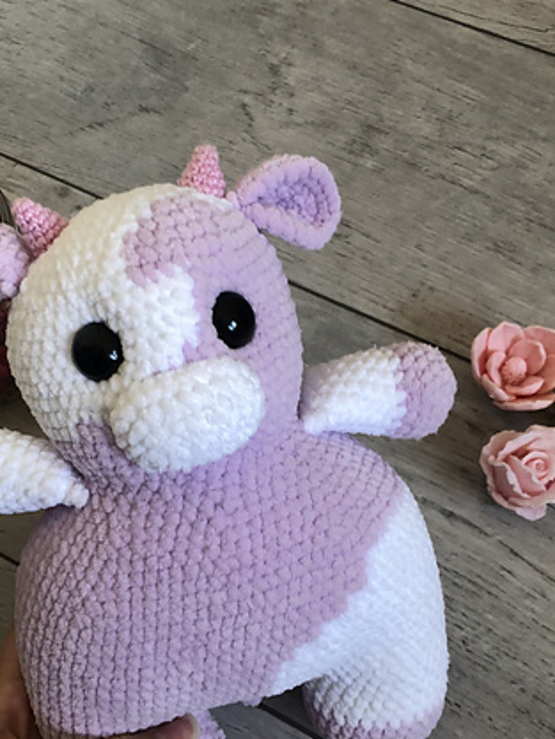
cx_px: 238
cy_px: 401
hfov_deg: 33.6
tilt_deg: -66.8
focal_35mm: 43
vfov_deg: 43.8
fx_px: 919
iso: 32
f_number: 1.8
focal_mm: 3.99
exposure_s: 1/30
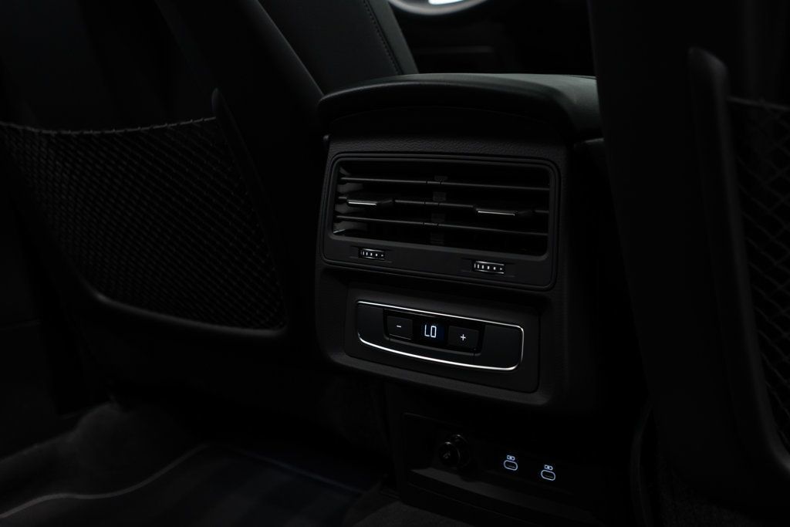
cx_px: 395
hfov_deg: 46.4
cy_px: 264
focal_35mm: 42
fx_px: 922
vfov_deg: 31.9
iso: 800
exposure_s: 1/50
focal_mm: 28
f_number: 3.2
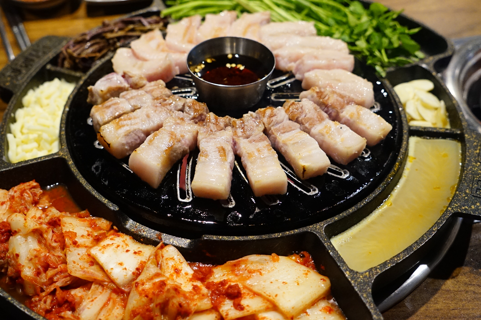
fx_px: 627
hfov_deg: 41.9
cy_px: 128
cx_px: 221
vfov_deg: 28.5
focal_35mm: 47
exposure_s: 1/60
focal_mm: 33
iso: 4000
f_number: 4
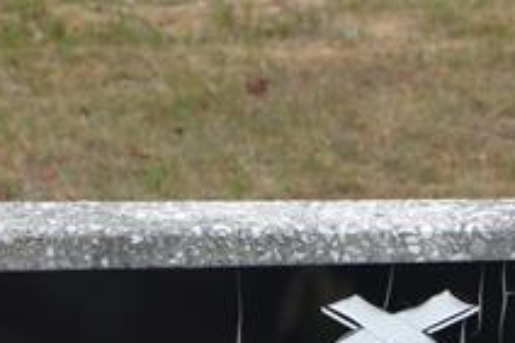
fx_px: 2587
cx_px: 396
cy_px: 362
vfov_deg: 7.5
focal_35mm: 181
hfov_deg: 11.3
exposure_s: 1/125
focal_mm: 40
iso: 100
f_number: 5.6
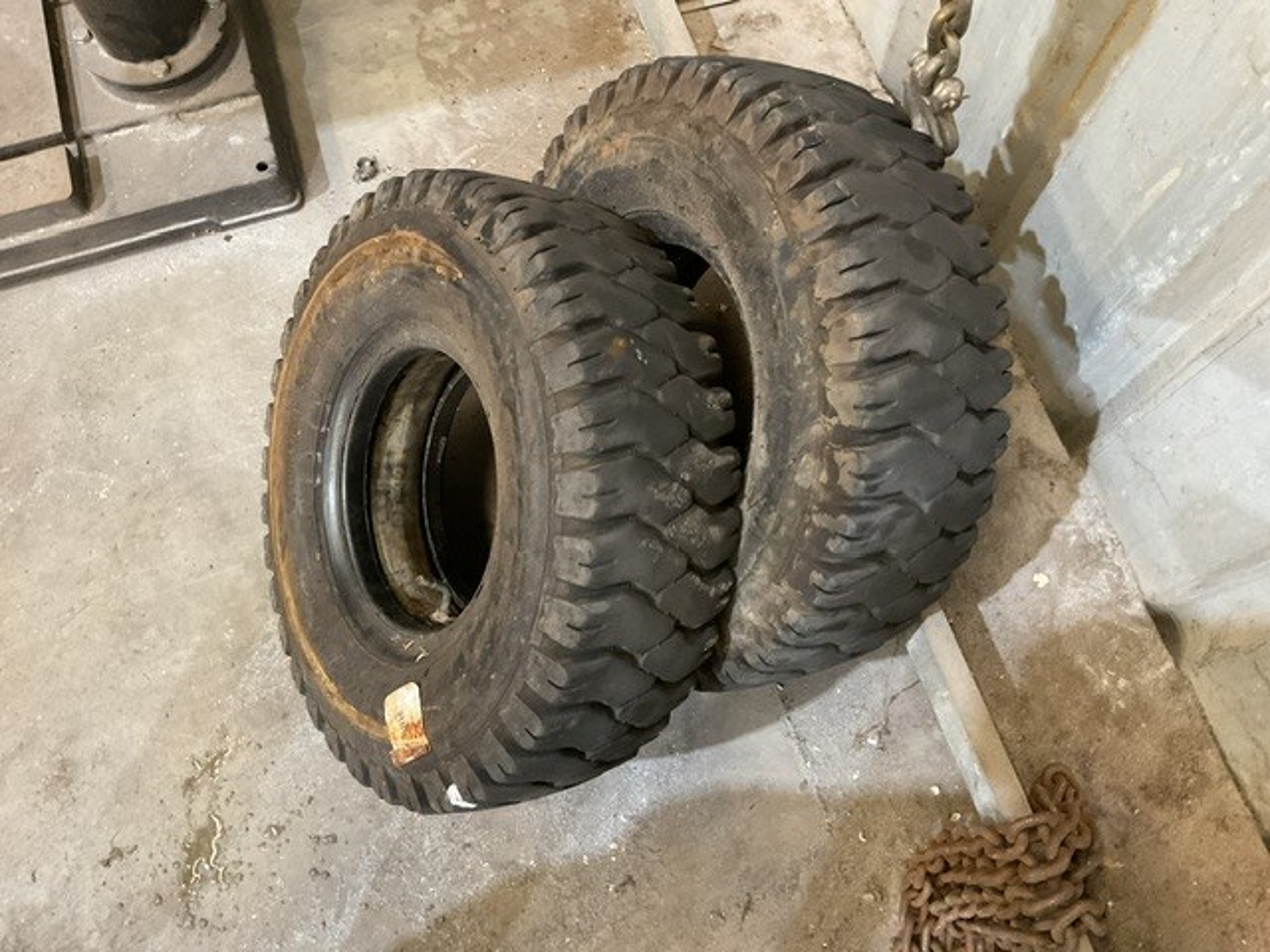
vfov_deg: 48.2
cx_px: 635
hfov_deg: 61.7
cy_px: 476
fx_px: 1064
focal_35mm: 29
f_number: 1.8
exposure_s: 1/40
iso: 320
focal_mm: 3
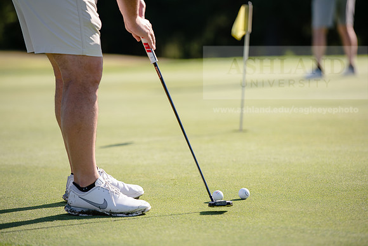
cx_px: 184
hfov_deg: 11.7
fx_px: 1789
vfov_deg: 7.9
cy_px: 123
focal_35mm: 175
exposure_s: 1/640
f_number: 3.2
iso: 100
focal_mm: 175
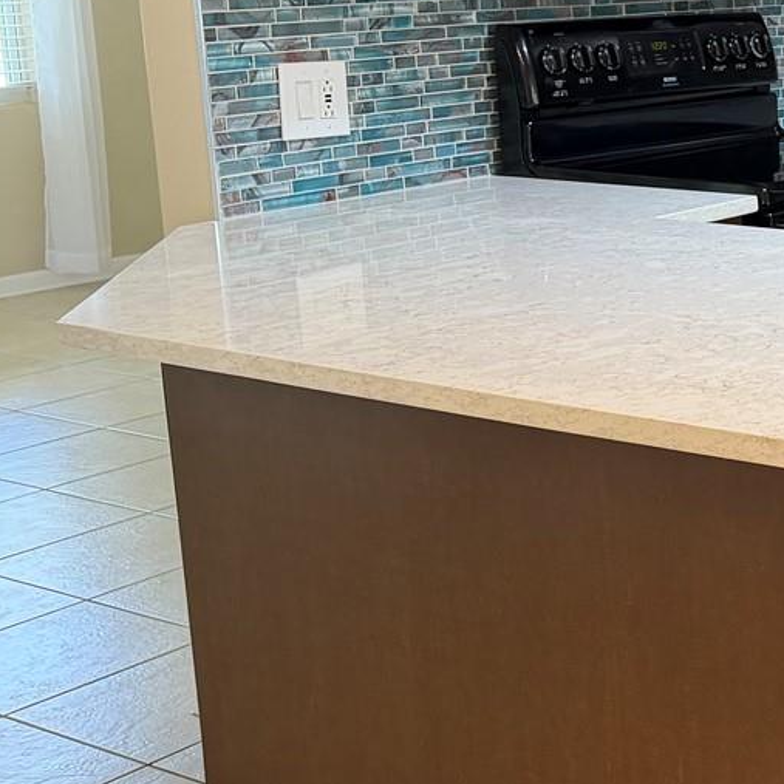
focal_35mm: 67
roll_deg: +0.0
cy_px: 238
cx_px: 1147
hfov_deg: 21.8
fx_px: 1717
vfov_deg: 25.5
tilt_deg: -9.3
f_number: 1.78
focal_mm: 6.76
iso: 160
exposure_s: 1/60
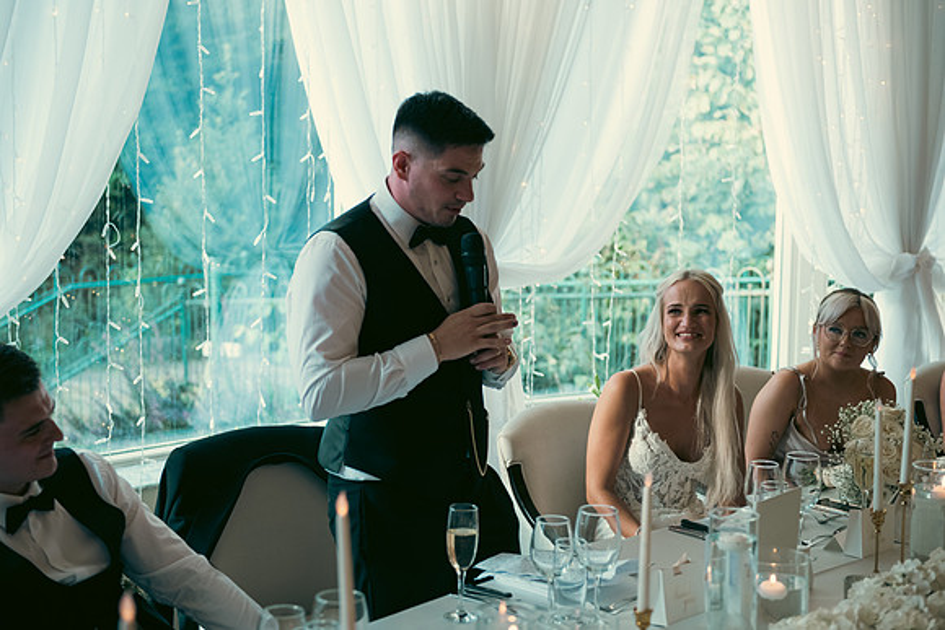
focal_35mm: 60
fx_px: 1575
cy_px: 315
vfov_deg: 22.6
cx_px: 472
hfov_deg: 33.4
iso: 400
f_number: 3.5
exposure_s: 1/160
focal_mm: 60
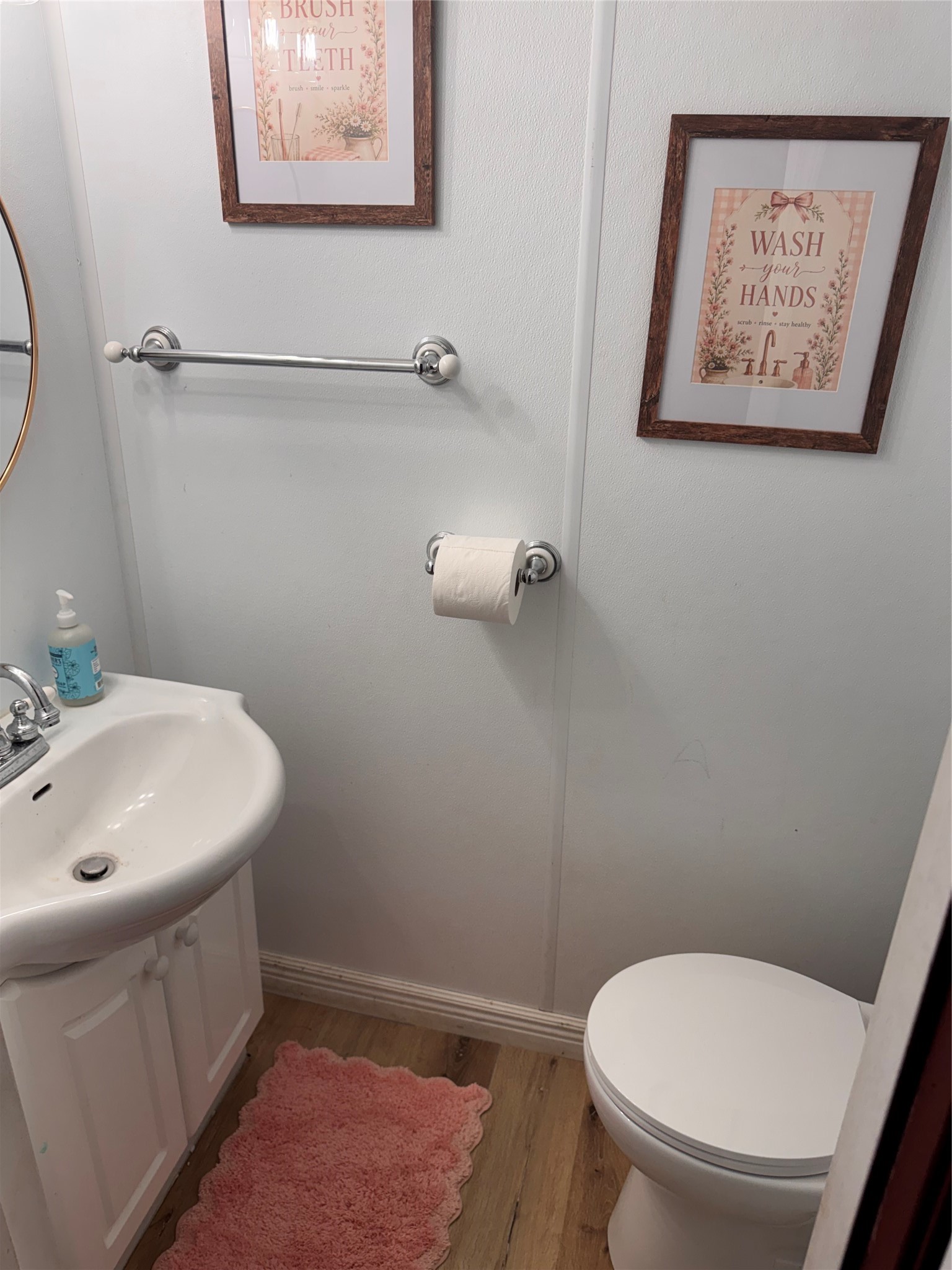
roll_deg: -0.5
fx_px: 880
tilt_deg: -23.5
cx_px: 476
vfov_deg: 71.6
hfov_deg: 56.8
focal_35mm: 24
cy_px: 635
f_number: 1.78
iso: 64
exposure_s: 1/220
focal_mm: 6.76
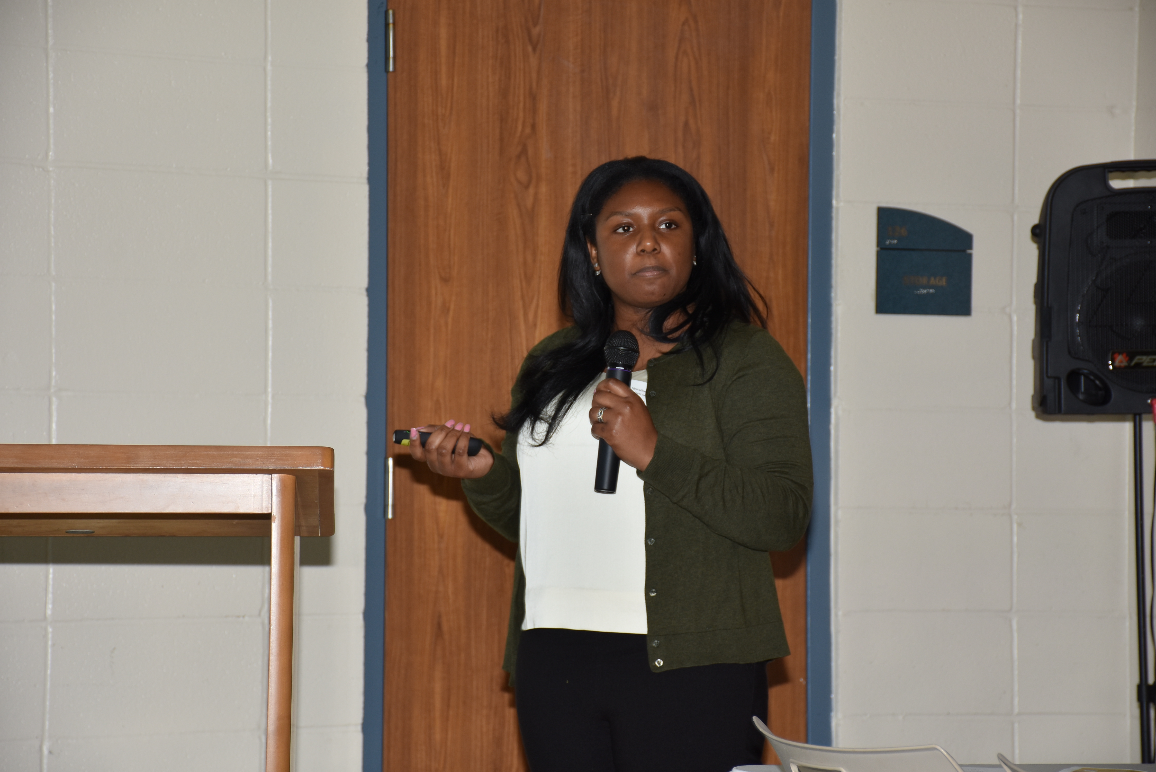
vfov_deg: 11.4
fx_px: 3854
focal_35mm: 120
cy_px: 386
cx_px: 578
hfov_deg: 17.1
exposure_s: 1/60
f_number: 5.3
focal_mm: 80
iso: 200
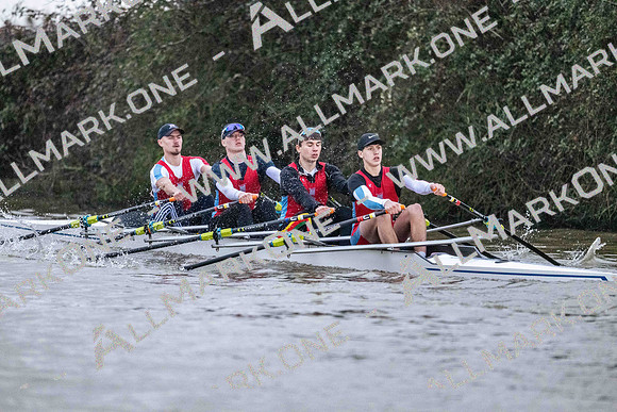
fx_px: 6857
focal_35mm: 400
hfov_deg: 5.2
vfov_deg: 3.4
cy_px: 206
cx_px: 308
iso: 14400
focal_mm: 400
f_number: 4.5
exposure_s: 1/1600
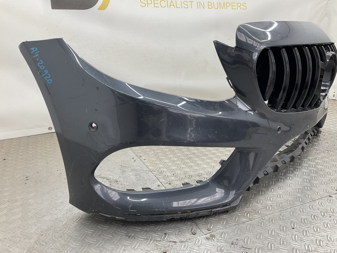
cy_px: 126
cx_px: 168
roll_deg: -1.3
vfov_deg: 48.2
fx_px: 282
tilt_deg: -16.5
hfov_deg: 61.7
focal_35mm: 29
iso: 32
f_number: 1.8
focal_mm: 3
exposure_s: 1/100
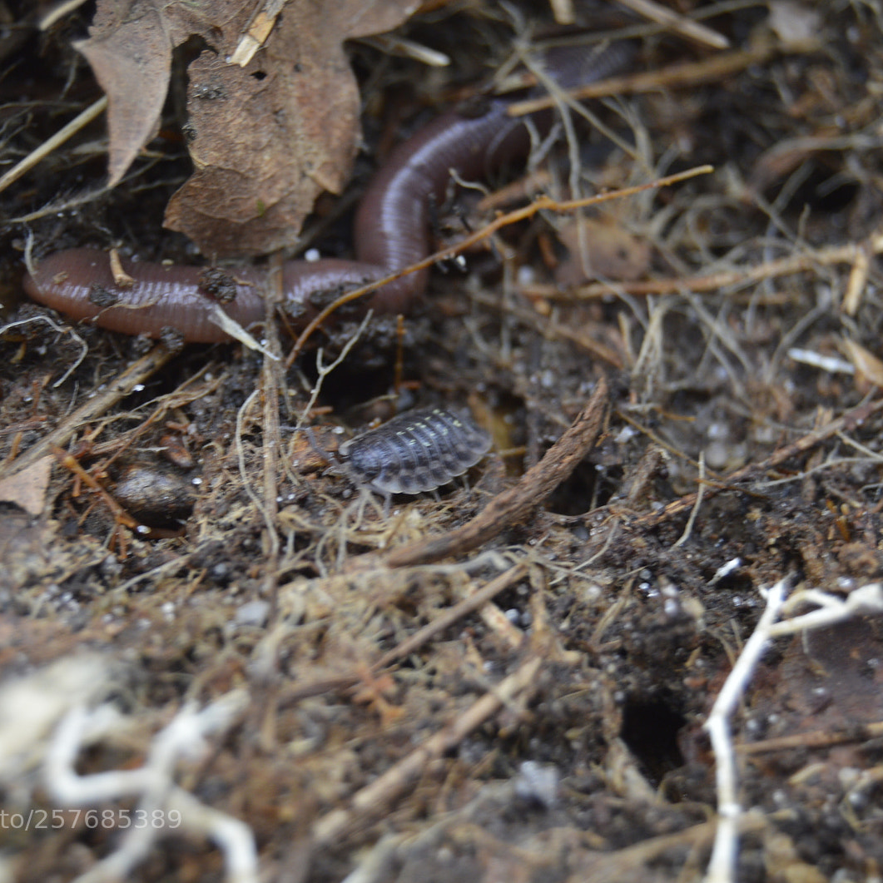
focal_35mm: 106
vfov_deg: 16.5
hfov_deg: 16.5
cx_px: 412
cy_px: 442
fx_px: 3049
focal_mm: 55
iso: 400
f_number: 5.6
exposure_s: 1/80
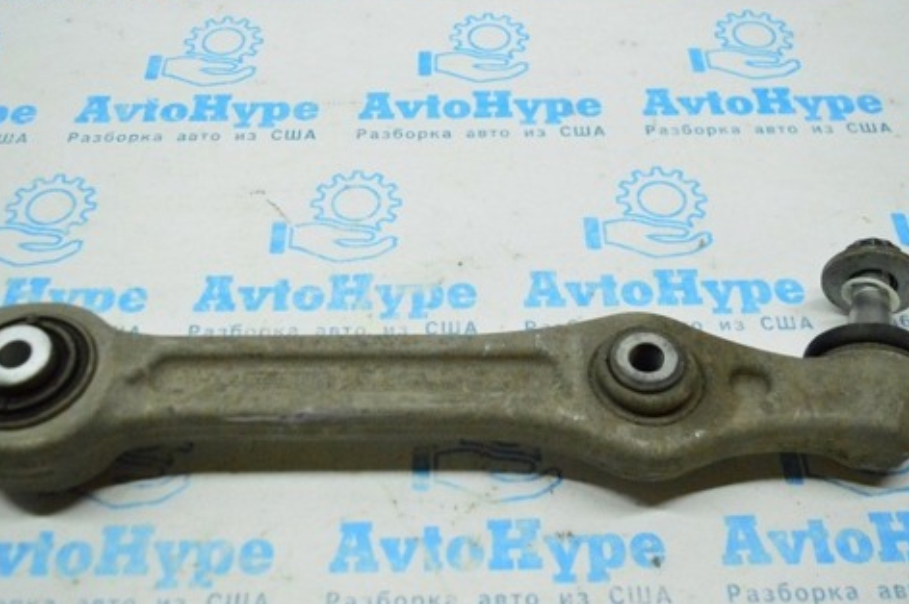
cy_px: 263
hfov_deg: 45.8
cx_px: 439
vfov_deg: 31.3
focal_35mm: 43
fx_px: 1077
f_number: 3.8
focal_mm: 21
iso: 6400
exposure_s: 1/1000
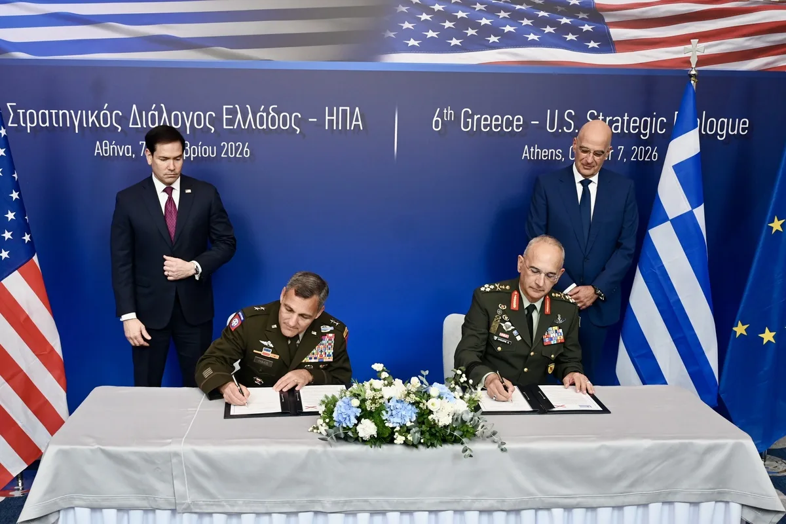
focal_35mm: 33
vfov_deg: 40.0
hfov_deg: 57.2
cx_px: 393
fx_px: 720
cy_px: 262
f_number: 2.8
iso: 2000
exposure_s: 1/640
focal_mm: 33
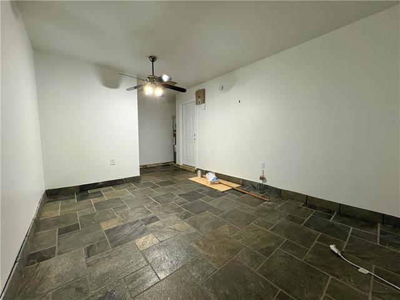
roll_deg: +0.9
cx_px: 200
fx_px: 162
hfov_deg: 102.1
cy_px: 150
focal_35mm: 14
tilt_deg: -4.8
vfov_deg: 85.7
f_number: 2.2
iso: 320
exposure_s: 1/60
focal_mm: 2.22
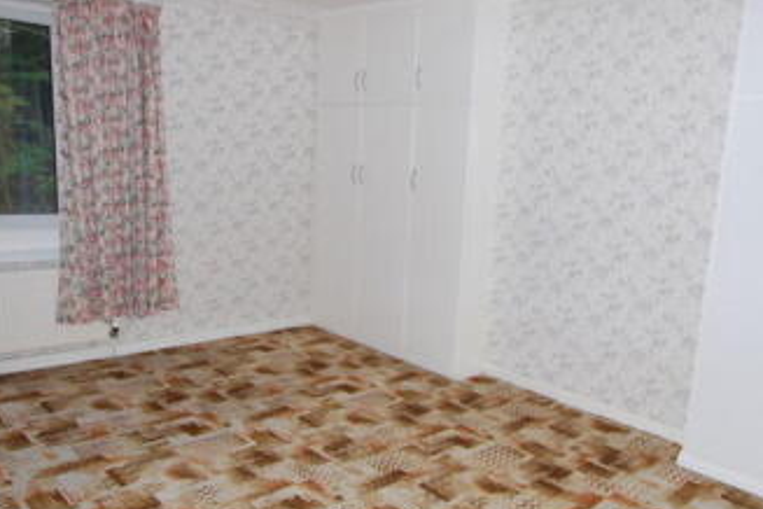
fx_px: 636
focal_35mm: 30
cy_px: 302
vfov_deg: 43.4
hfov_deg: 61.4
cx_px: 456
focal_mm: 10
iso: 200
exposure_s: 1/60
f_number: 4
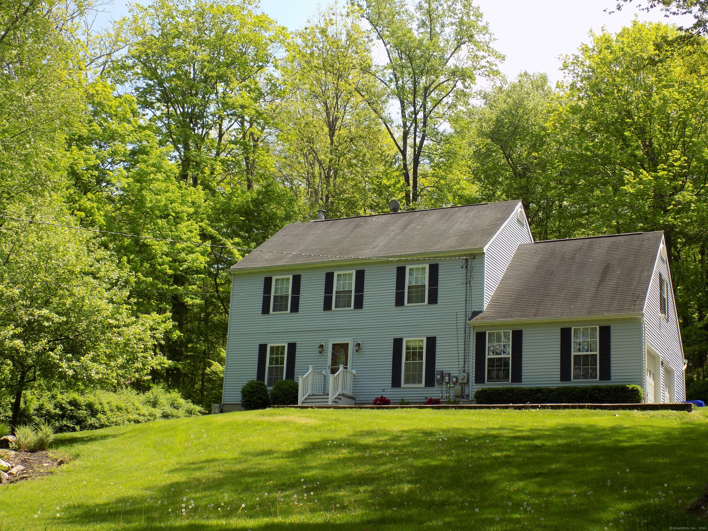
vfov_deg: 31.5
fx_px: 941
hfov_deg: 41.2
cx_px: 354
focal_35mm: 46
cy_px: 266
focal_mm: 8.1
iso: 80
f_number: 3.7
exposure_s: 1/320
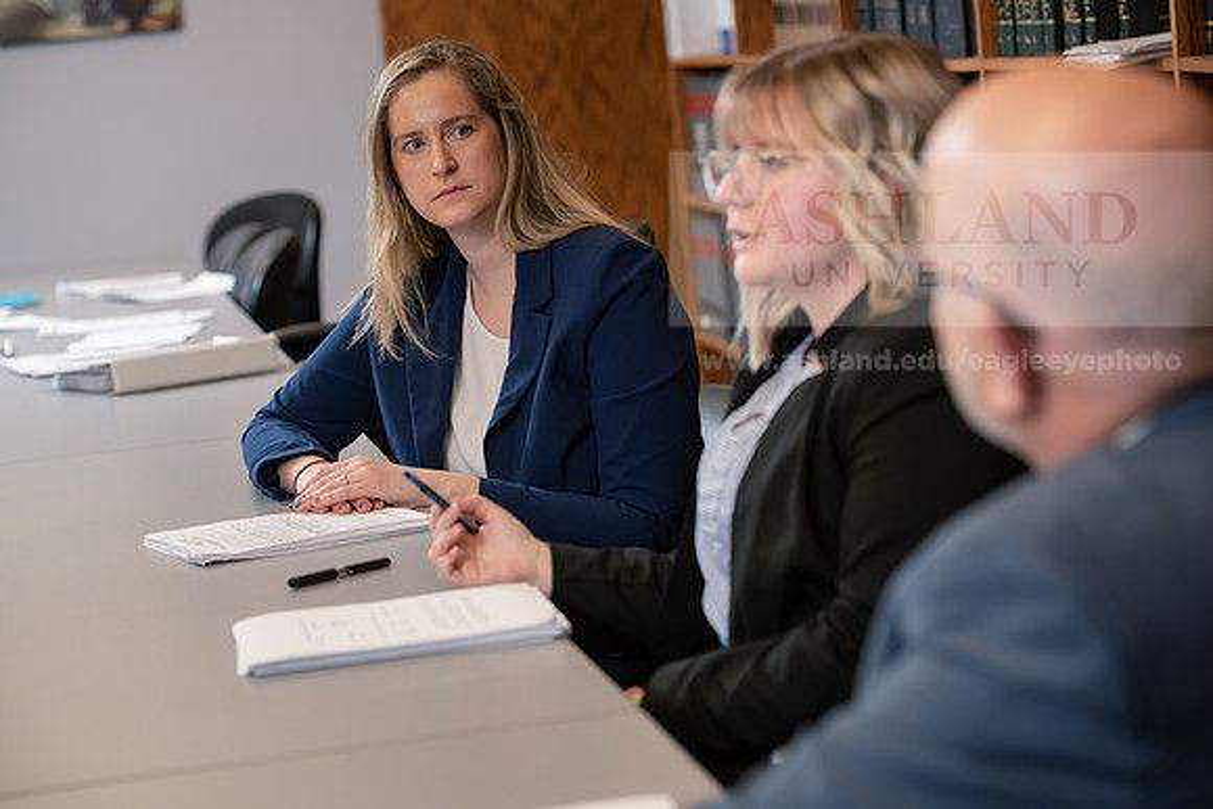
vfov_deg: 14.0
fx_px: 3303
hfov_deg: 20.8
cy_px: 404
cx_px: 606
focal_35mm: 98
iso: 1000
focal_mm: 98
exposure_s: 1/125
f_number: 4
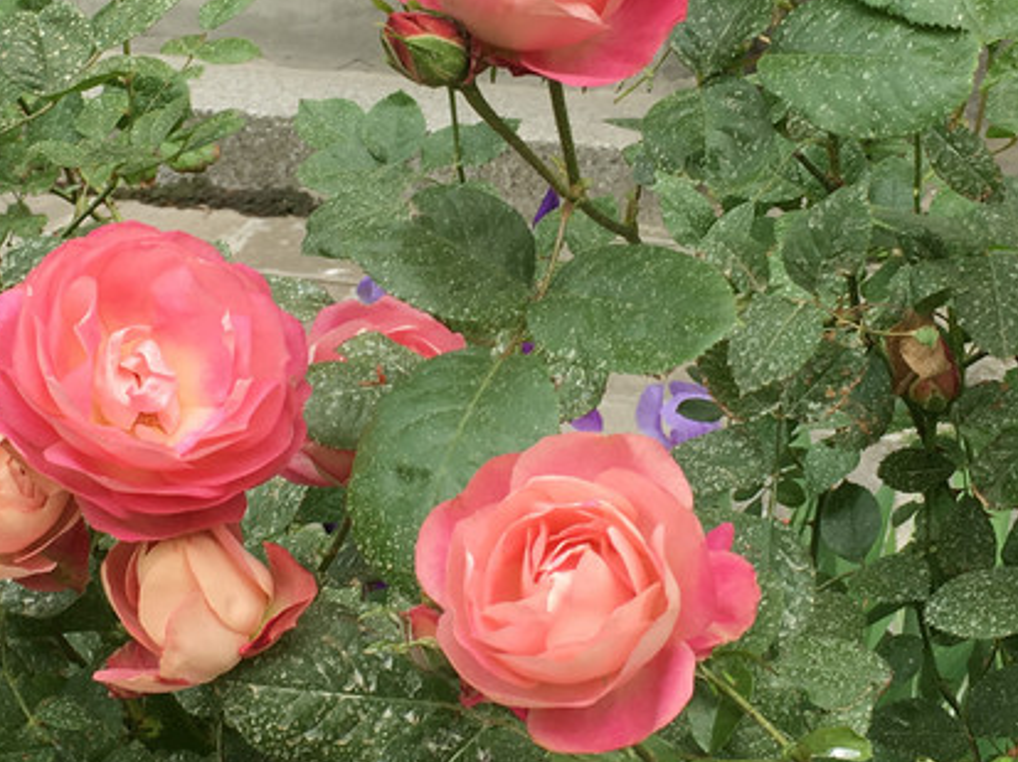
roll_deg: -0.2
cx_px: 509
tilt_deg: -17.1
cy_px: 237
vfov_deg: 19.5
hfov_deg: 26.0
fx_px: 2204
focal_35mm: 75
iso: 25
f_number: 2.2
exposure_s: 1/146
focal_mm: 4.15
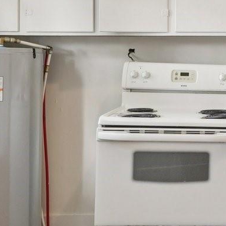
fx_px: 502
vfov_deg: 25.1
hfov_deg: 22.8
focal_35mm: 68
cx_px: 289
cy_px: 57
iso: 400
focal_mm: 10
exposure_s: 1/8
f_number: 8
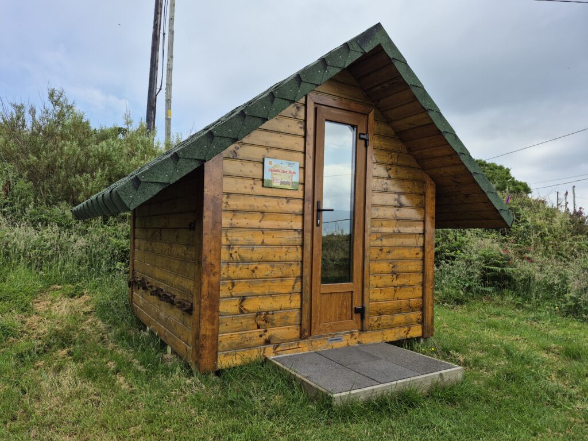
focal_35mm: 23
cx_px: 294
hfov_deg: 73.9
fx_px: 391
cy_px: 220
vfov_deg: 58.9
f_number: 1.8
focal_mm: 5.4
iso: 25
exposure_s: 1/1428
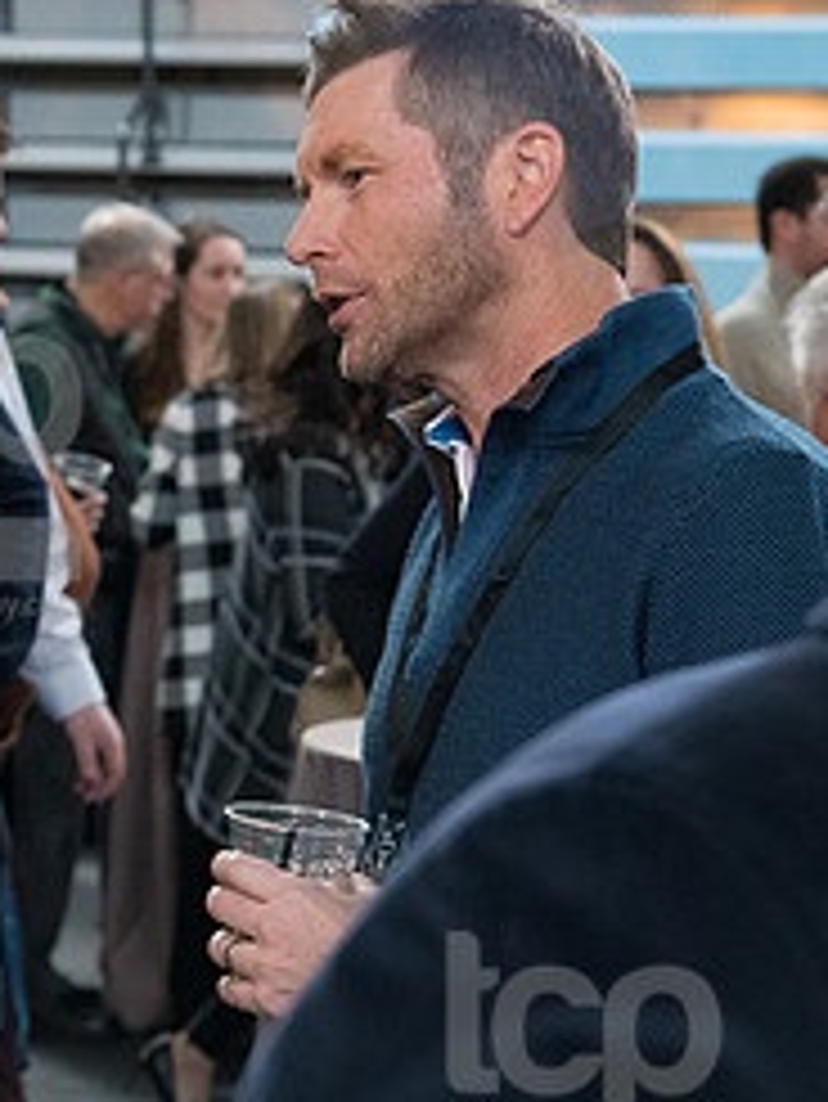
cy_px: 461
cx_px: -54
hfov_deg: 9.9
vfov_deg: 13.3
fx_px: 4716
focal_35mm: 148
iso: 4000
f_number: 5.6
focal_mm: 65
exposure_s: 1/250
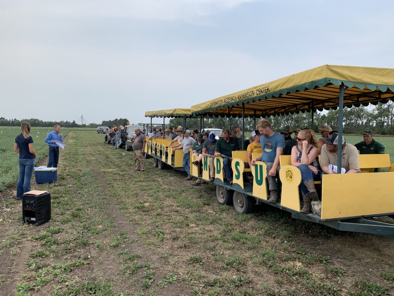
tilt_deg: -4.1
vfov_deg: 53.1
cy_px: 148
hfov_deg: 67.3
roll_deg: -0.4
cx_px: 197
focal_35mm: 26
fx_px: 296
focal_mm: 4.25
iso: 25
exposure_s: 1/2364
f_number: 1.8
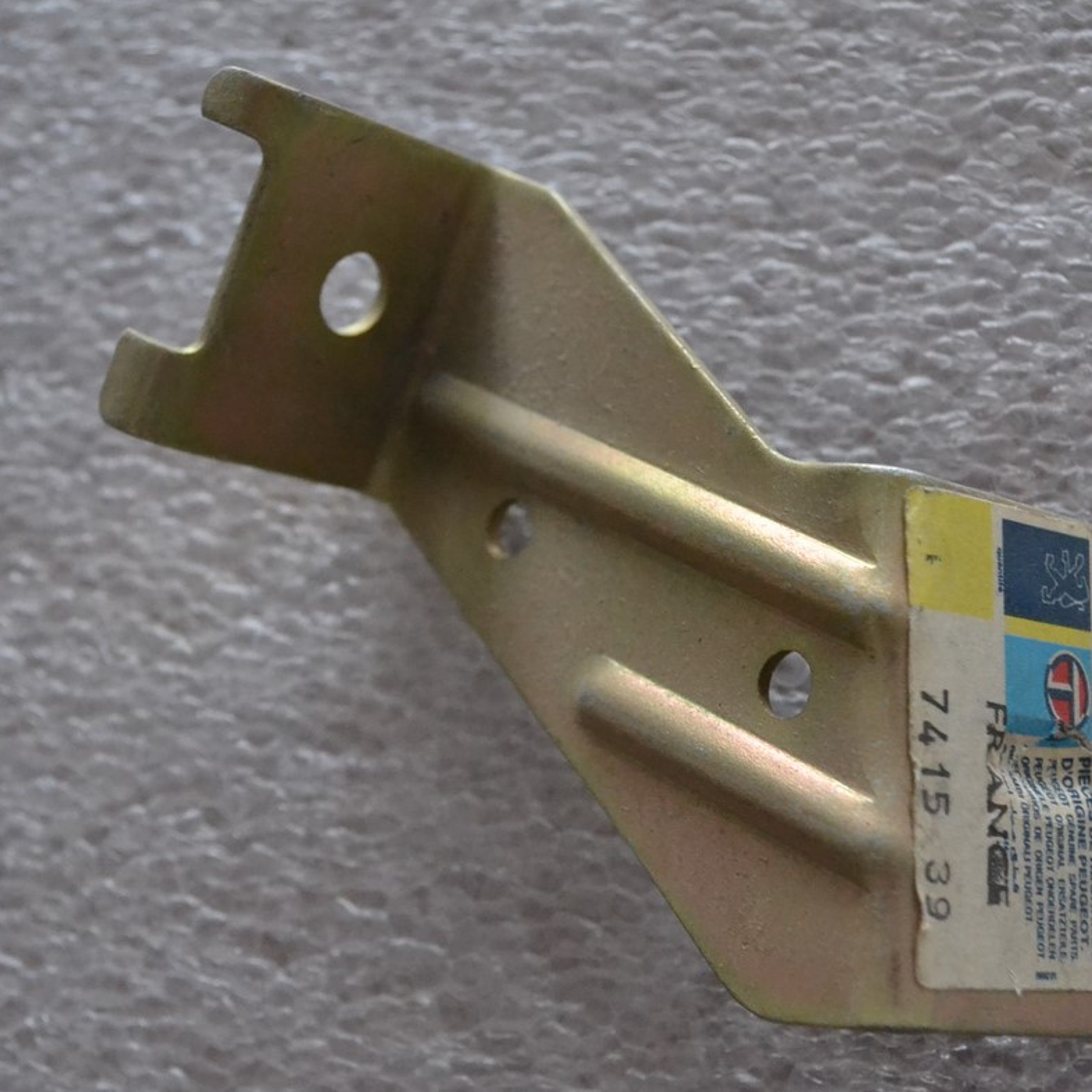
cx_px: 520
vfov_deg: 24.7
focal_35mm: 70
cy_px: 583
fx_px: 2498
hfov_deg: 24.7
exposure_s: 1/40
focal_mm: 32
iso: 3200
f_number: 4.8
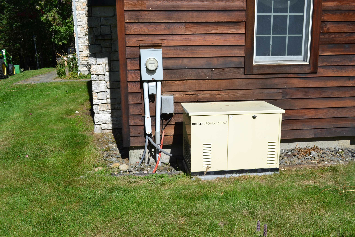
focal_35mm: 36
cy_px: 118
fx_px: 355
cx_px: 178
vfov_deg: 36.9
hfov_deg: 53.1
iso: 100
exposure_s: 1/320
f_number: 9
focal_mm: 24
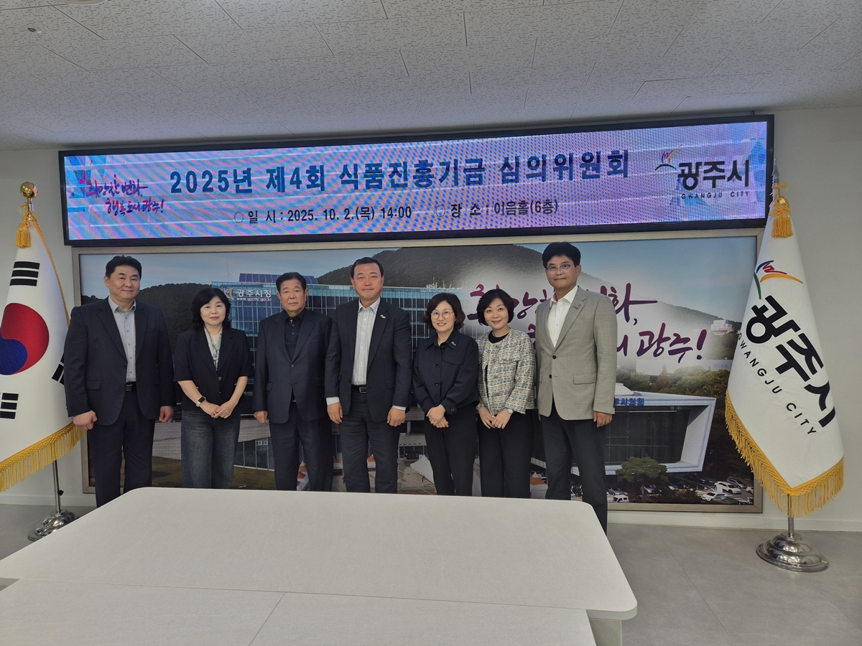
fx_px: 573
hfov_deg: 73.9
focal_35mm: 23
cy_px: 323
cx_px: 431
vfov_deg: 58.9
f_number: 1.8
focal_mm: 5.4
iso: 25
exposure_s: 1/120
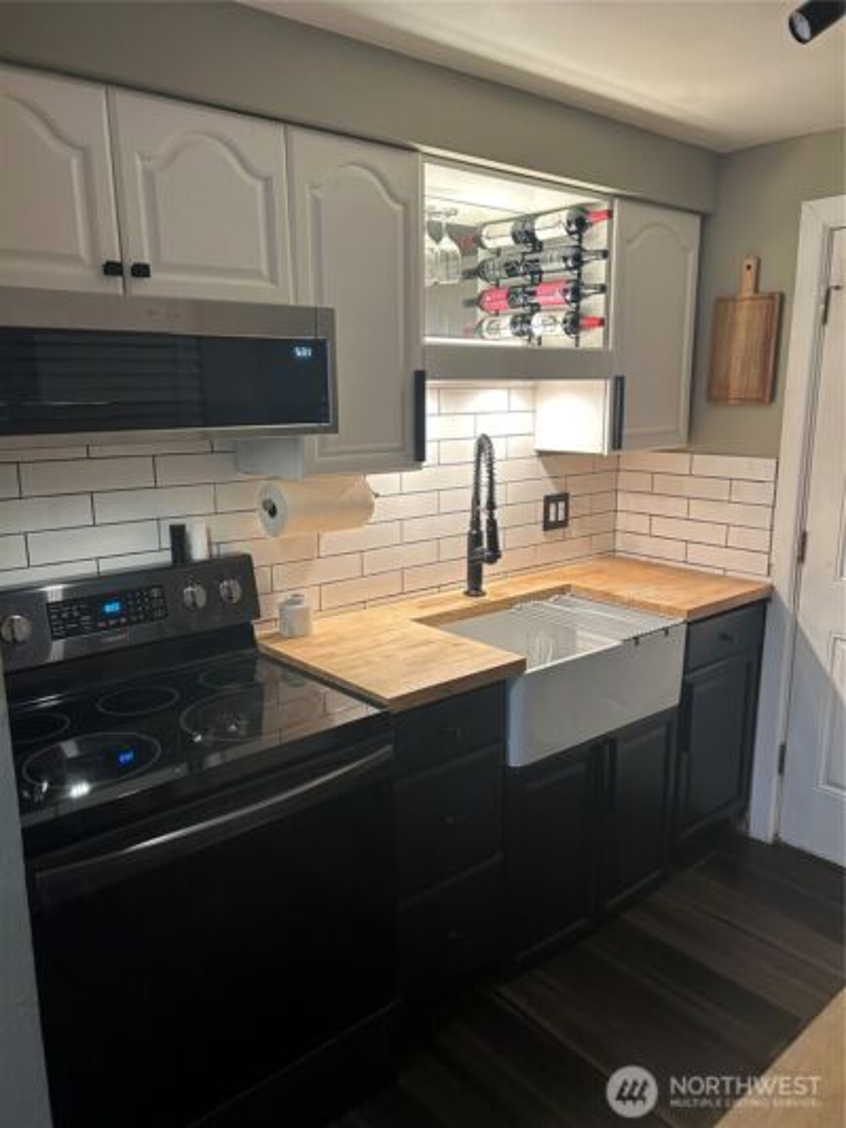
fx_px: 847
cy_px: 564
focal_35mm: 26
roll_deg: +0.8
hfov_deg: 53.1
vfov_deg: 67.3
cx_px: 423
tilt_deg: -12.8
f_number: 1.5
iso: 160
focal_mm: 5.7
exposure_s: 1/60
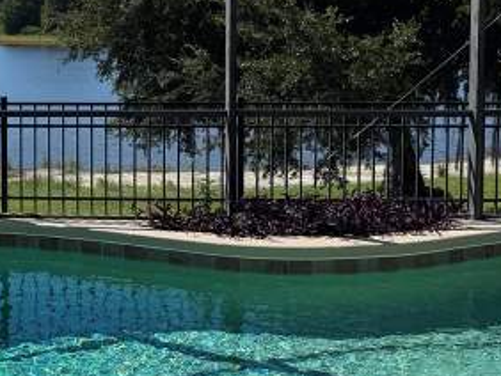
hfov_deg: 25.1
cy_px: 55
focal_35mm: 68
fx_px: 985
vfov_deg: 21.3
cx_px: -130
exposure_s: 1/3597
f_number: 1.78
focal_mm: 6.76
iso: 80
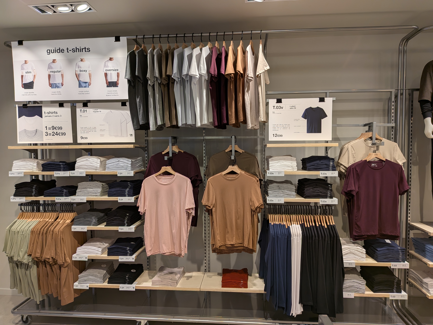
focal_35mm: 24
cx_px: 216
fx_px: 300
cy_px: 162
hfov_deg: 71.6
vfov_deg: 56.8
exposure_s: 1/199
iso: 28
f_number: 1.7
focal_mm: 4.53
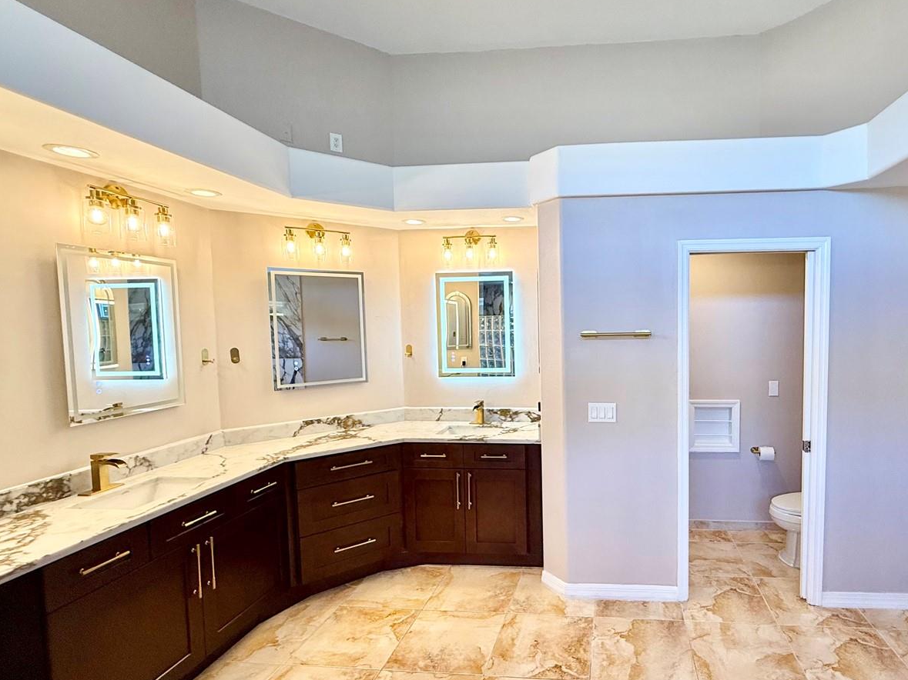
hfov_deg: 82.8
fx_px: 498
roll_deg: -0.5
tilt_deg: -2.8
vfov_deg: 68.6
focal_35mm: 19
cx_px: 577
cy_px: 353
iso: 125
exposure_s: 1/120
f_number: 2.2
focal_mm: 2.22
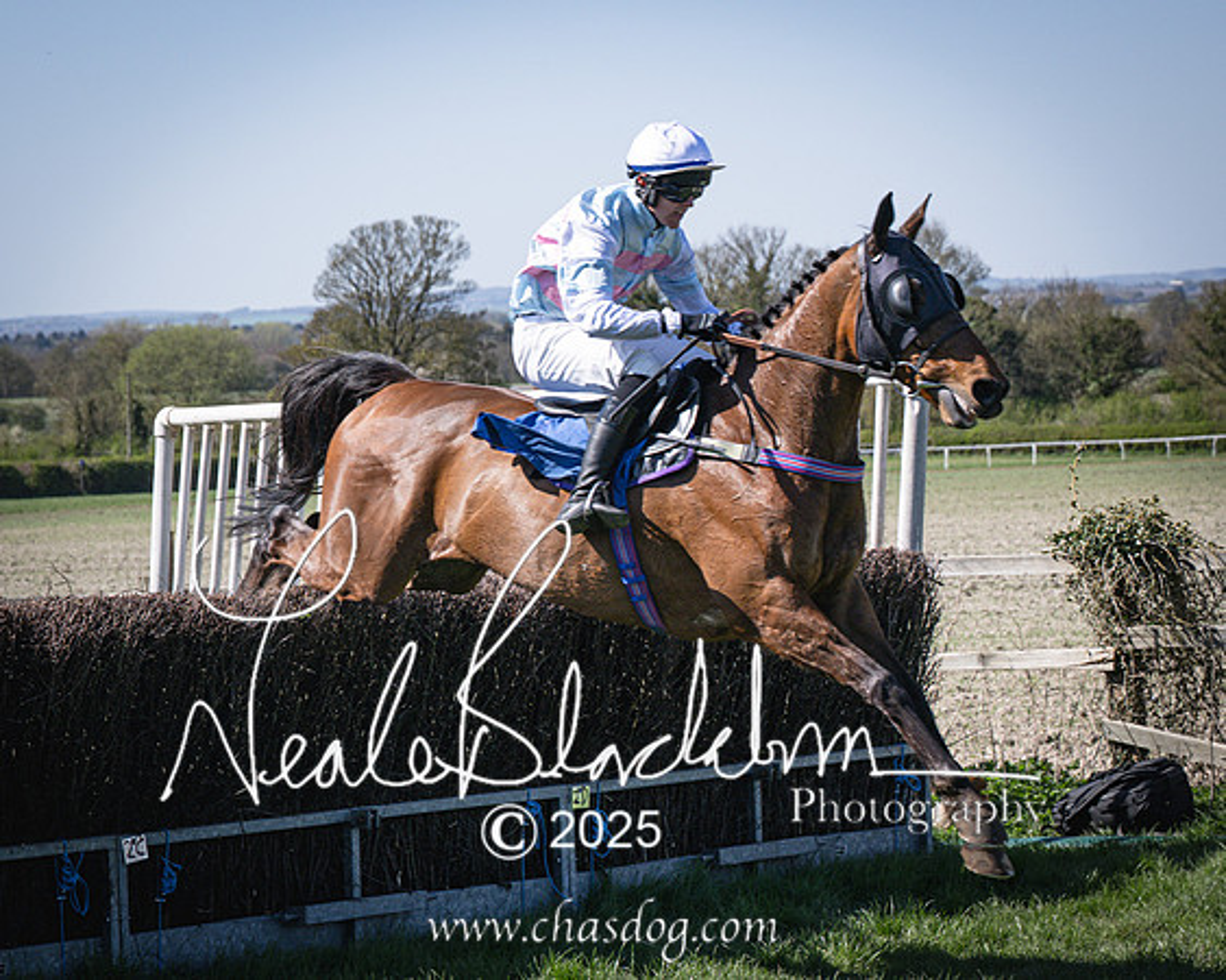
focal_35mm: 127
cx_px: 276
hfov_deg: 15.1
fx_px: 4603
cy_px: 628
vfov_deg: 12.1
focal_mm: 70
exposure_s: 1/2000
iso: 220
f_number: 5
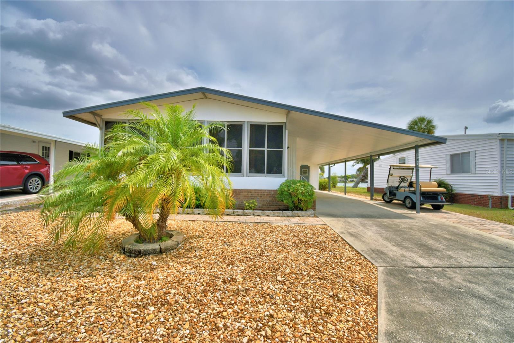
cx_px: 257
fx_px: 214
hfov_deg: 100.4
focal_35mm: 15
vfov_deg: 77.3
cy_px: 172
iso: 100
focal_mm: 10
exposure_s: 1/1600
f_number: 4.5
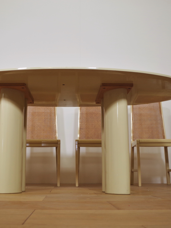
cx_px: 67
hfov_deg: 32.8
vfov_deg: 42.9
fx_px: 290
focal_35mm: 44
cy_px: 115
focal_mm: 20
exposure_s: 1/60
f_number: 4
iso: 400
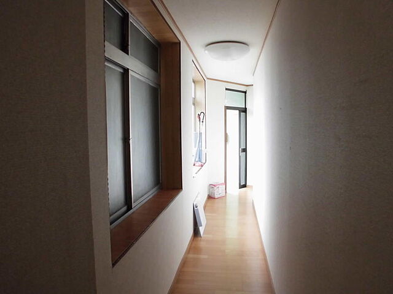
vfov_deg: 53.1
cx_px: 196
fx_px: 295
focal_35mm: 26
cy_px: 147
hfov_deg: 67.3
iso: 200
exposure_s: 1/60
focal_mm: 4.6
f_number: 3.5
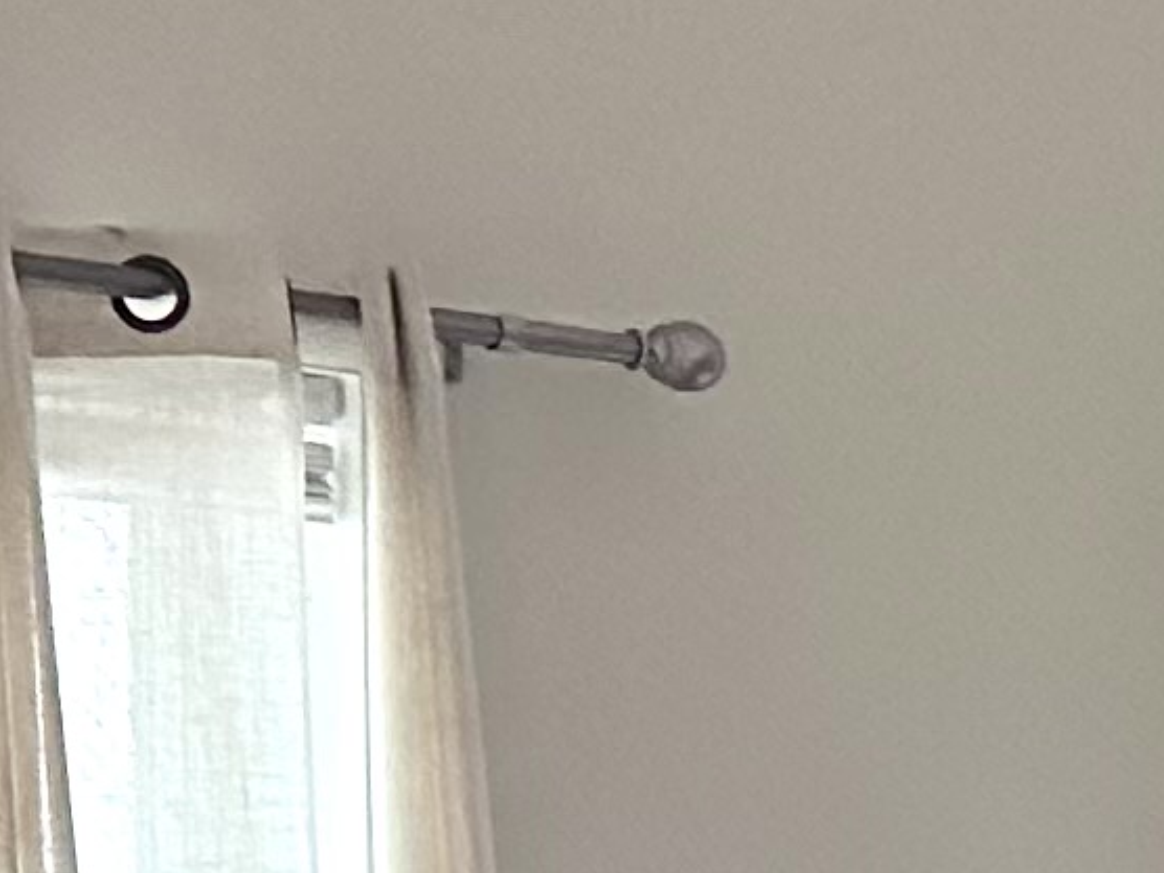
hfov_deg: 8.6
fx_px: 5851
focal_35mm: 174
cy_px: 1367
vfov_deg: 8.3
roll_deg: -0.7
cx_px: 3913
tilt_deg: -1.3
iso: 800
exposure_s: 1/60
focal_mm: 6.86
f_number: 1.78
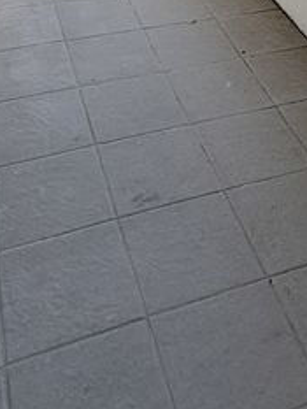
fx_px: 709
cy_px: -170
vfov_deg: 25.7
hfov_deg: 23.8
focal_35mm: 60
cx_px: 270
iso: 64
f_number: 2.2
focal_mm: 2.22
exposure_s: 1/121
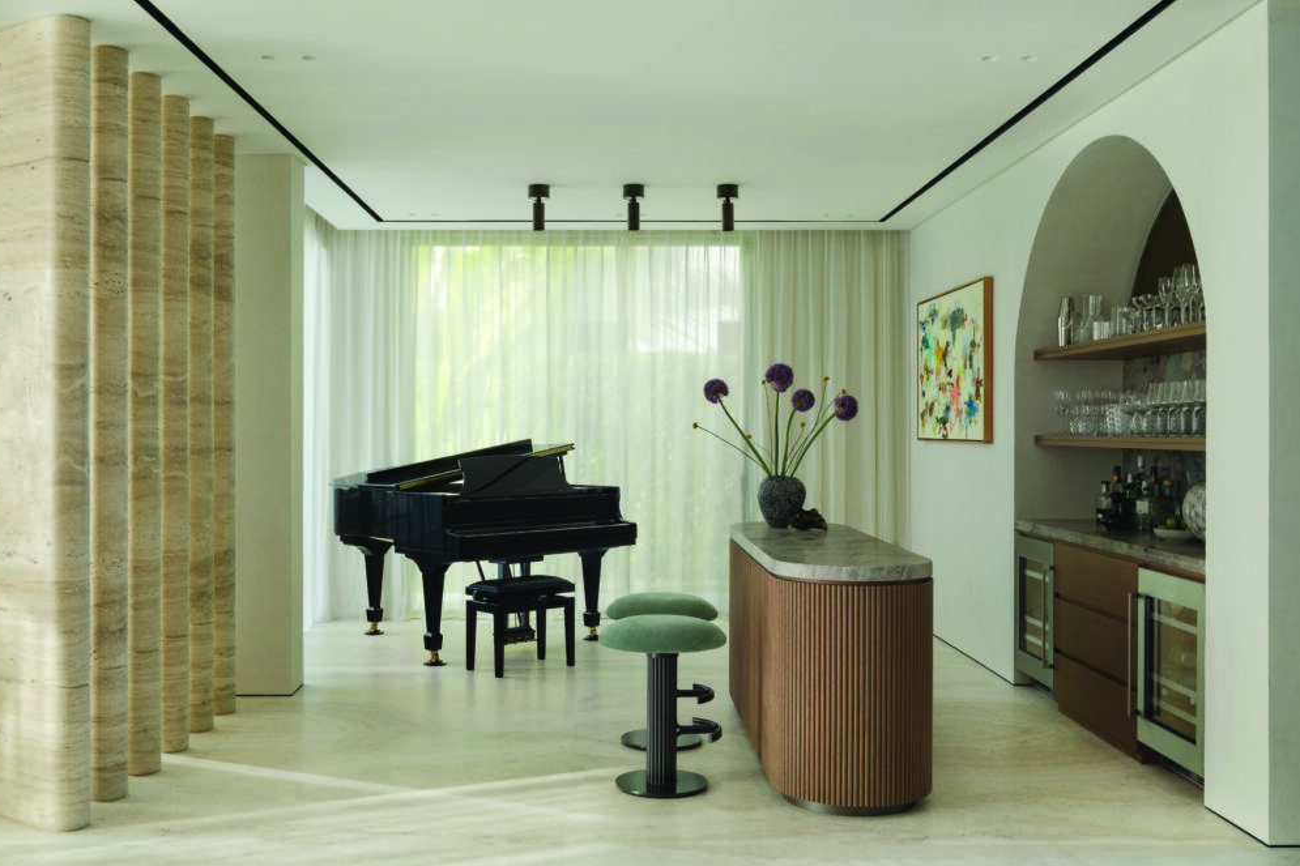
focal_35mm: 35
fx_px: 1264
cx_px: 651
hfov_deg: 54.4
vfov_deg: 37.8
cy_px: 425
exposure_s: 1/6
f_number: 9
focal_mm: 34
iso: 125
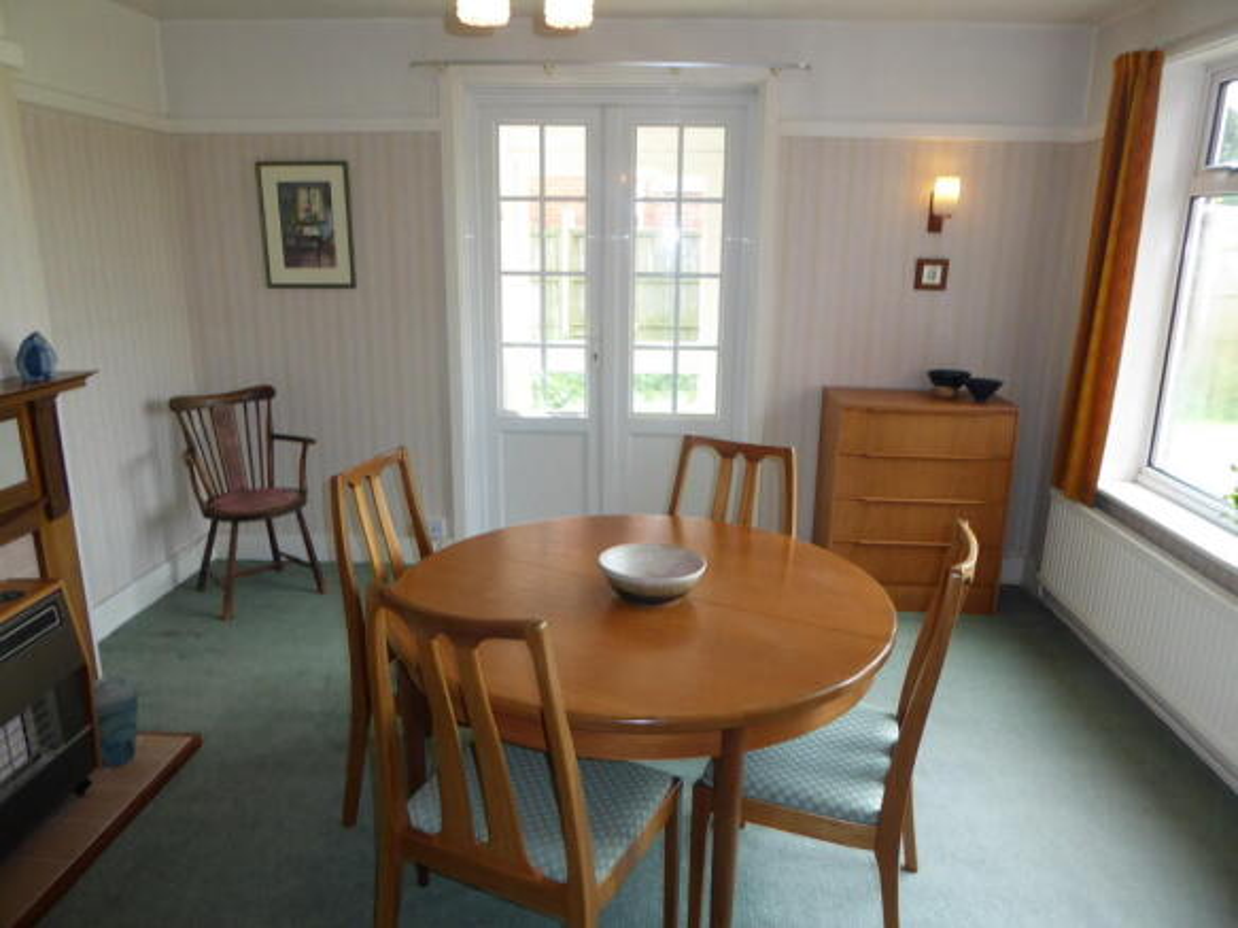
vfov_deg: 56.8
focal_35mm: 24
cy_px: 464
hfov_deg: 71.6
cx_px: 619
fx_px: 858
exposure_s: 1/60
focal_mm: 4.3
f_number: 3.3
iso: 160
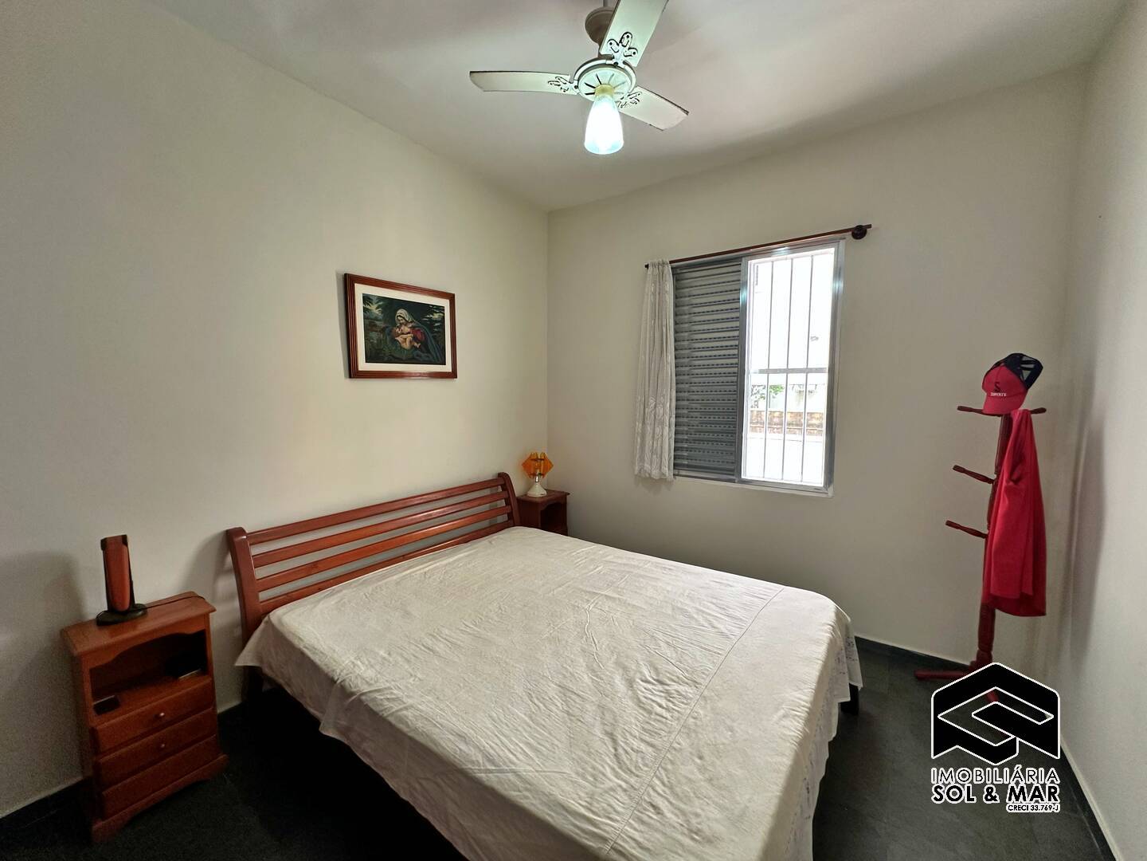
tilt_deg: -5.4
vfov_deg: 85.7
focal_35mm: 14
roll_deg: -0.2
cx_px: 574
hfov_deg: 102.1
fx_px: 464
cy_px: 430
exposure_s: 1/60
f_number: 2.2
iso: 160
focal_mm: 2.22
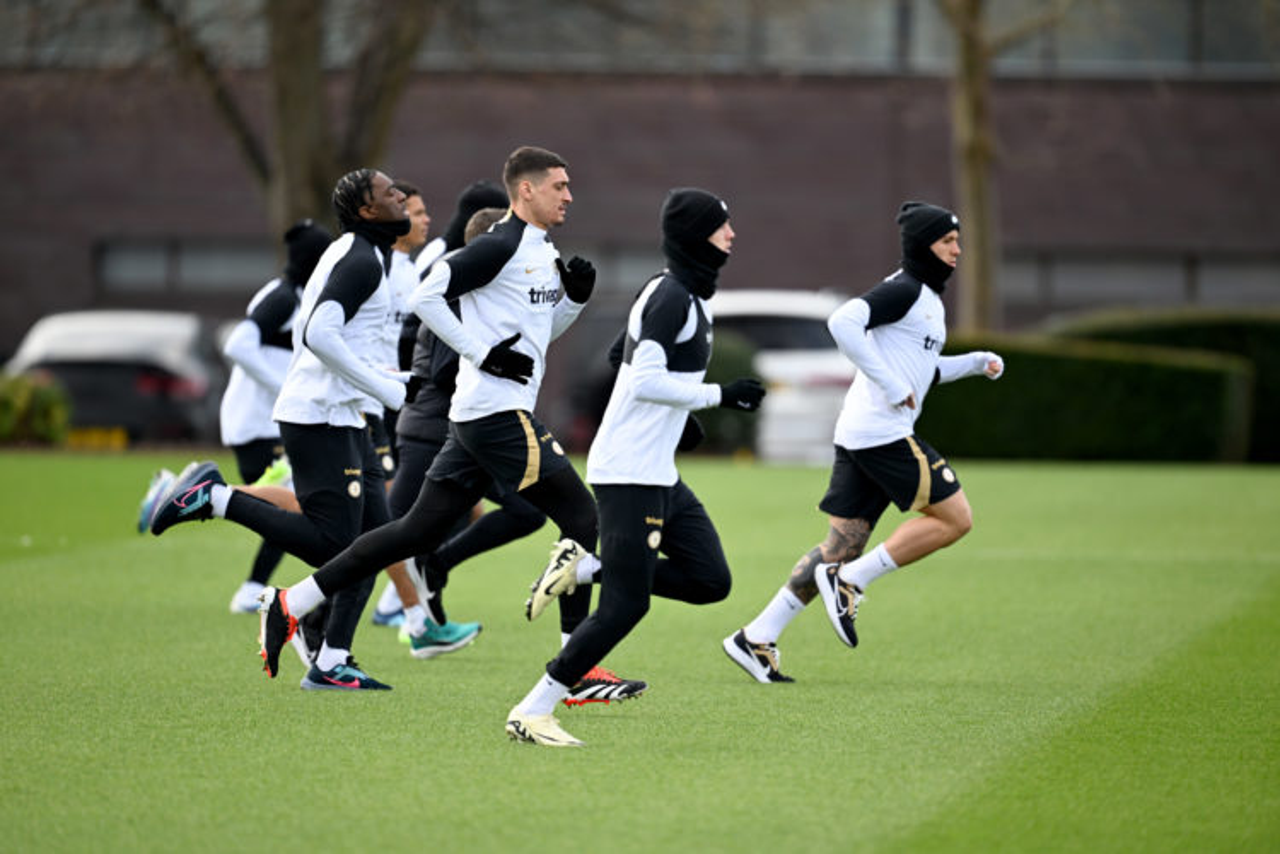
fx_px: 14221
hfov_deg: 5.2
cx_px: 640
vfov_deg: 3.4
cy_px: 427
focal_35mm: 400
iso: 640
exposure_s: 1/3200
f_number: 2.8
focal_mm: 400
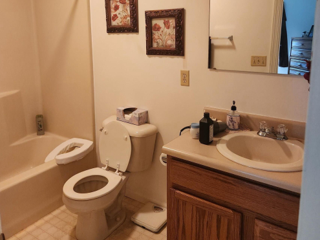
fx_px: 287
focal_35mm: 31
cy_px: 78
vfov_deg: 44.7
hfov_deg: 58.4
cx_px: 159
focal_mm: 5.4
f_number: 1.8
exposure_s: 1/120
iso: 800
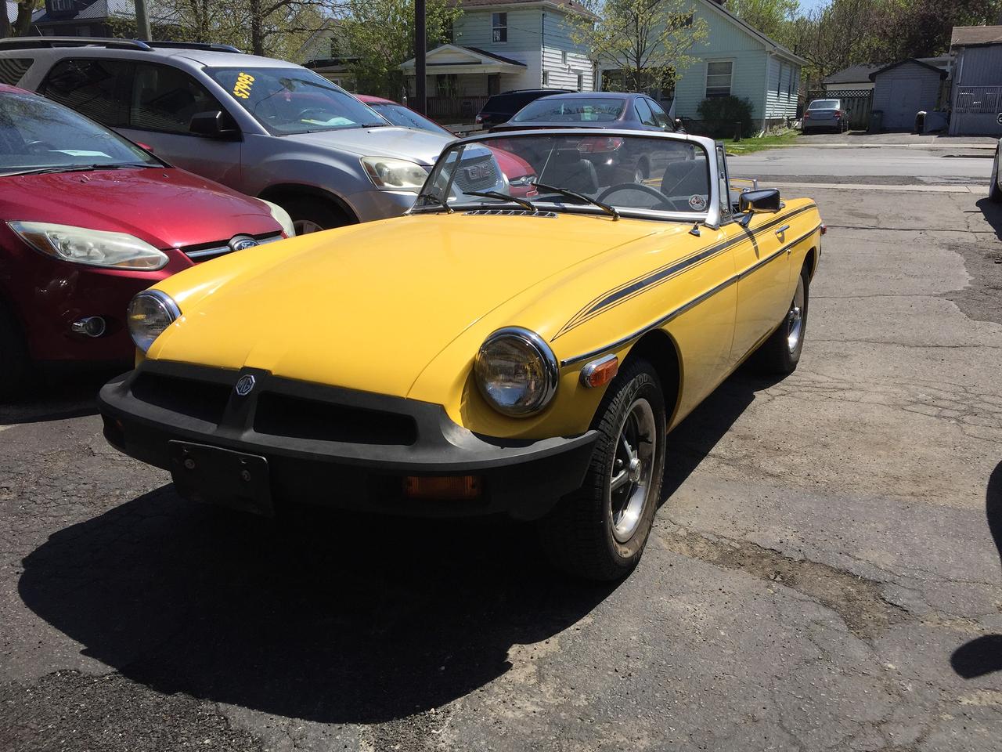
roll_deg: +0.3
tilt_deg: -16.3
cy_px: 376
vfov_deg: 48.2
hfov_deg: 61.7
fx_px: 839
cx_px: 501
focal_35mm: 29
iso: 32
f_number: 2.2
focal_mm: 4.15
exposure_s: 1/3049
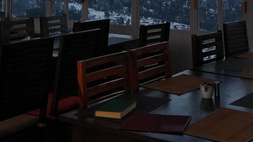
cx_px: 167
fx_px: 356
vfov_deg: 20.7
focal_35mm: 53
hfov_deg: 38.7
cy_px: -41
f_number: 2
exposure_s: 1/115
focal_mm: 3.57
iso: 100
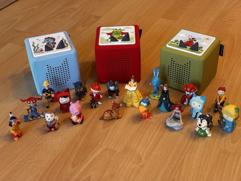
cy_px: 90
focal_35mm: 52
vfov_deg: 28.0
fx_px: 362
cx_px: 120
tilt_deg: -38.0
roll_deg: +2.9
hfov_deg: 36.8
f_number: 1.6
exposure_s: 1/33
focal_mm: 5.96
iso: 160
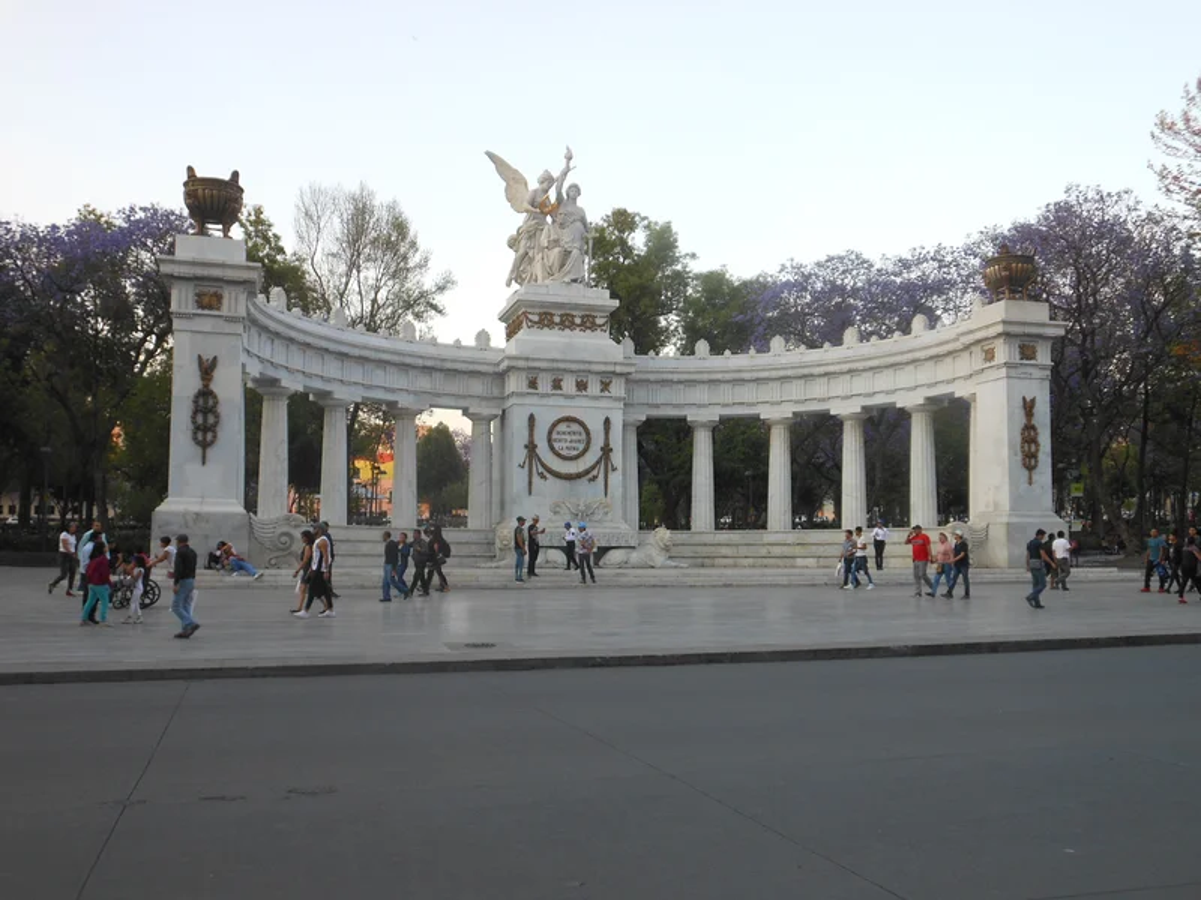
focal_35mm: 33
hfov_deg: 55.4
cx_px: 600
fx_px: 1145
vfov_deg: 42.9
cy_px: 450
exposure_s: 1/80
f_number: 3.5
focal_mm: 6
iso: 80
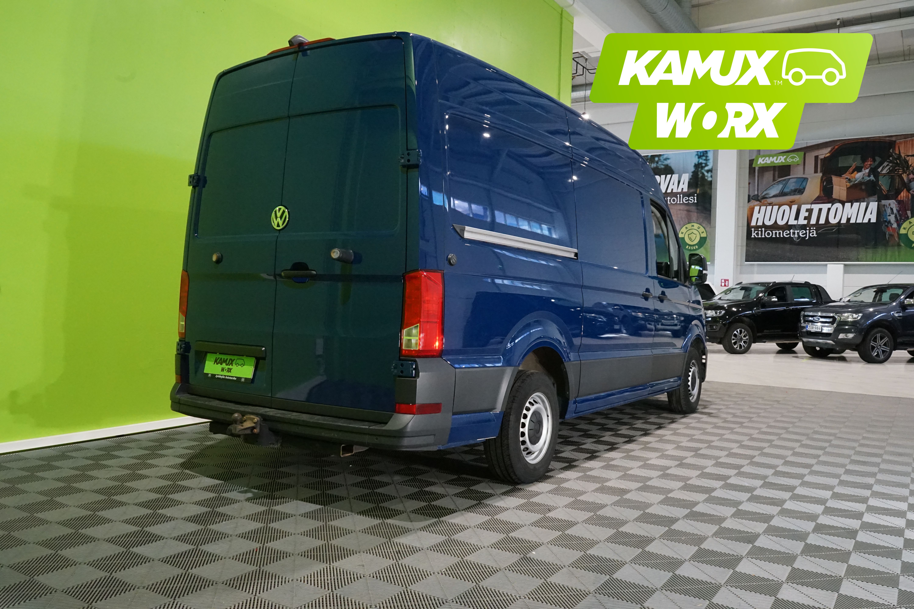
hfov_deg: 65.5
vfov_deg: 46.4
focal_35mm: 28
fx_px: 711
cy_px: 304
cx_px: 457
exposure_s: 1/40
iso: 6400
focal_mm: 28
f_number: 13
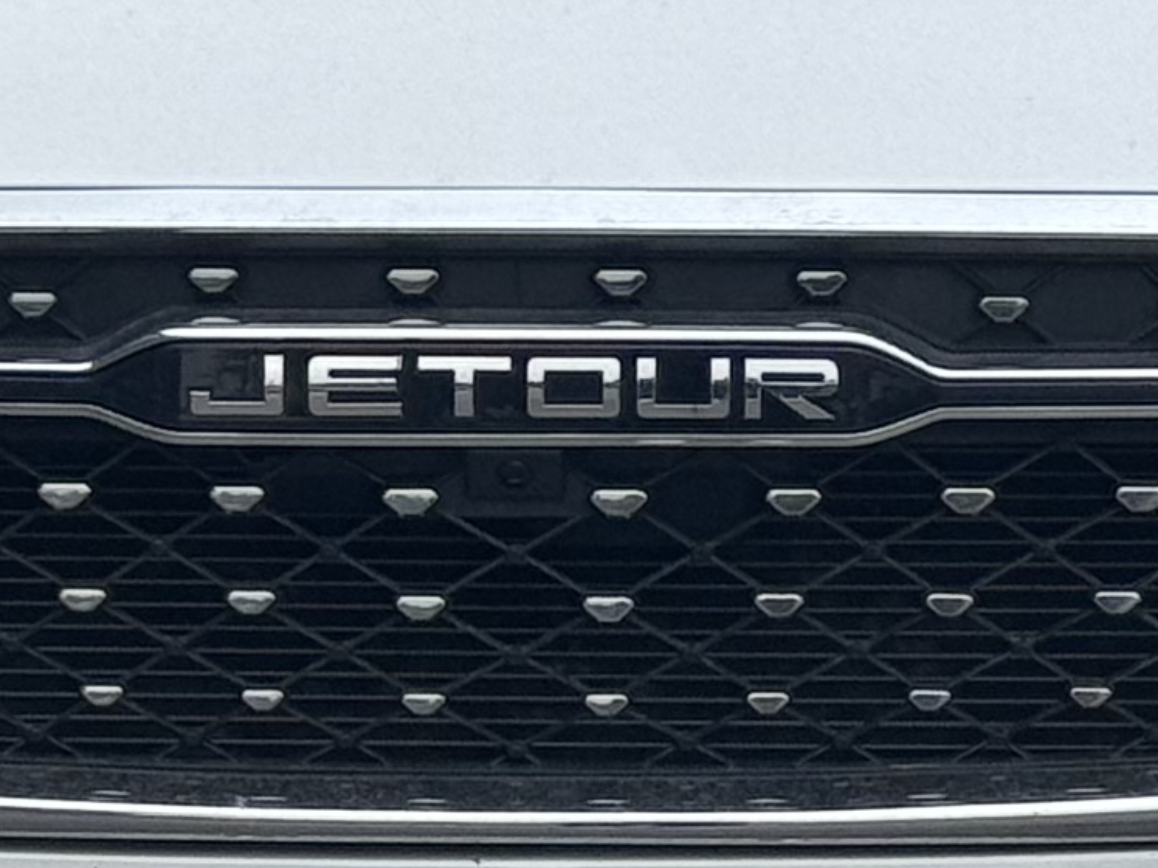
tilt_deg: -6.9
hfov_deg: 7.6
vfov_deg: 5.7
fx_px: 8663
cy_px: 378
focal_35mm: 259
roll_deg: +0.6
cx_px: 648
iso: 64
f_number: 1.78
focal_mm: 6.76
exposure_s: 1/1560
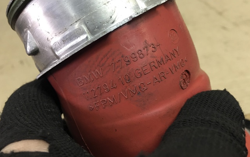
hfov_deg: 61.2
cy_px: 78
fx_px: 211
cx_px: 125
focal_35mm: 31
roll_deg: +9.5
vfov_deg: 40.6
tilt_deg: -41.1
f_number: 2.2
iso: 64
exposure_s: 1/33
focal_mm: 4.15
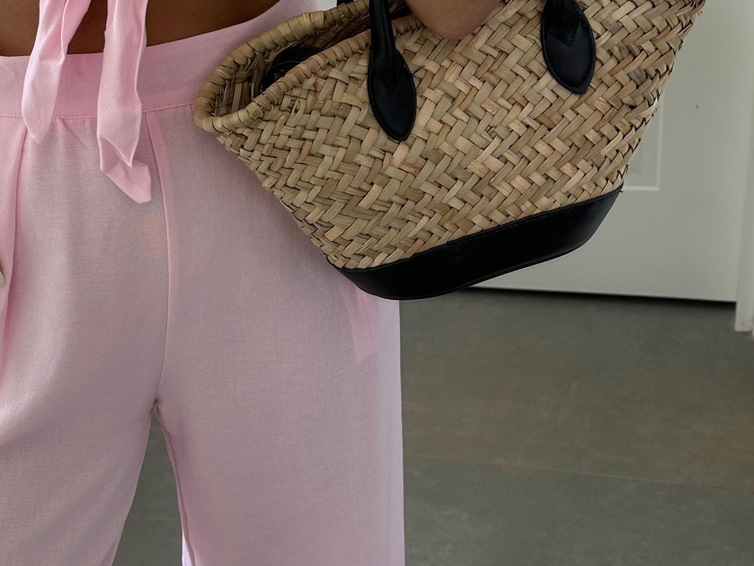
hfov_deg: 30.2
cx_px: 122
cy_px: 367
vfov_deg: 23.6
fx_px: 1351
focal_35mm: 62
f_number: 1.78
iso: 64
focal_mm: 6.86
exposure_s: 1/121
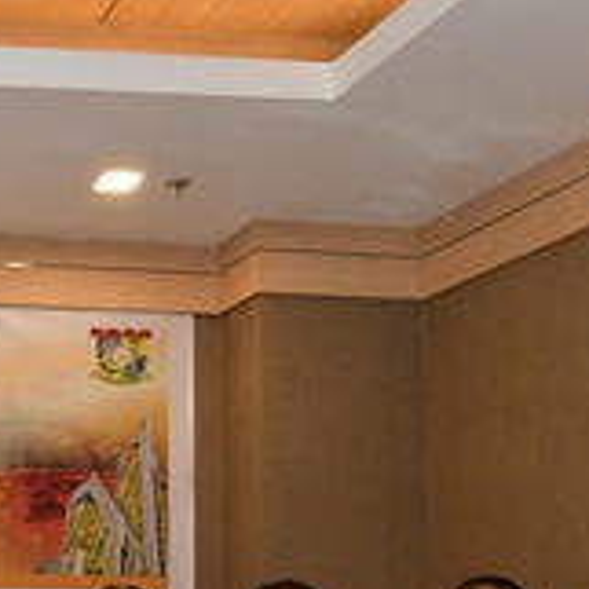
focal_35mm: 59
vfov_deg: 27.4
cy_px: 576
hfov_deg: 24.7
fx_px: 1142
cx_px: -198
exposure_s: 1/125
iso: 1600
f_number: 6.3
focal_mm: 15
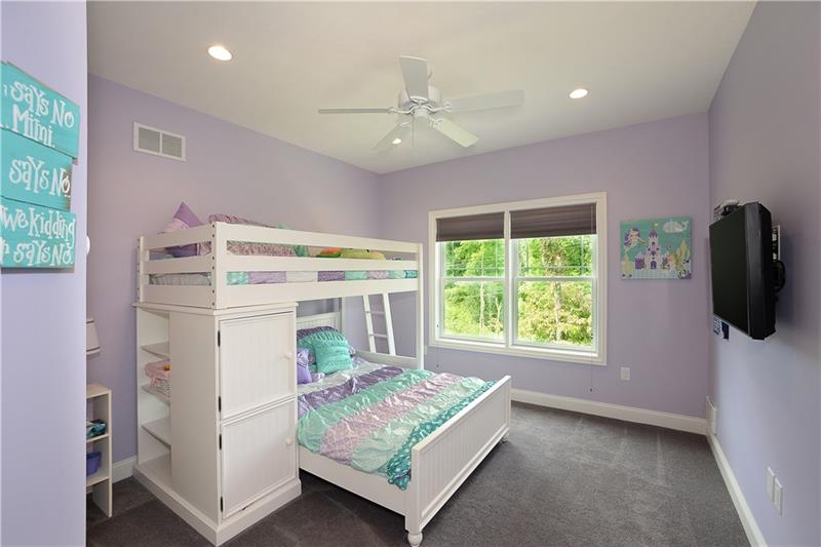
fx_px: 342
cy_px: 274
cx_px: 410
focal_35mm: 15
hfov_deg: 100.4
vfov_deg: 77.3
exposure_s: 1/25
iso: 400
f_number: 11
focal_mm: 15
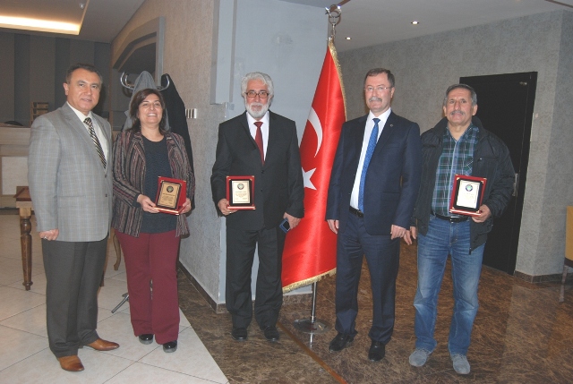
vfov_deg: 43.8
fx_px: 478
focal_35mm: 30
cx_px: 286
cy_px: 192
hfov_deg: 61.8
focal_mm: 20
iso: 400
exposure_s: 1/60
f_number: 4
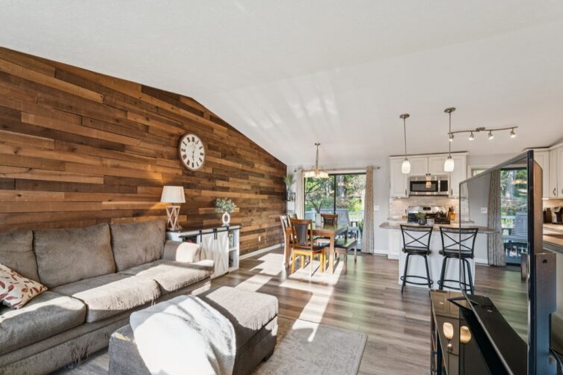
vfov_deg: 69.4
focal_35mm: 17
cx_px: 274
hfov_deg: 92.2
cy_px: 192
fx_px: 271
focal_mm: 16.3
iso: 400
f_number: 13
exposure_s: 1/6
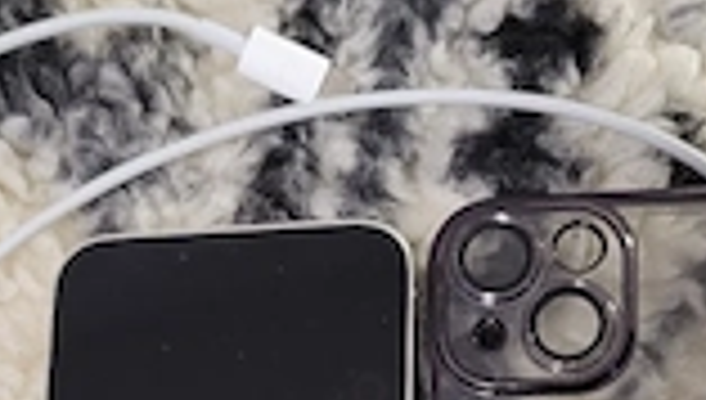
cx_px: 333
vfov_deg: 15.9
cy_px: 530
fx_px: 1350
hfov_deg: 29.3
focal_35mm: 72
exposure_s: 1/50
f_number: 1.8
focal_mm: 5.4
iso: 640
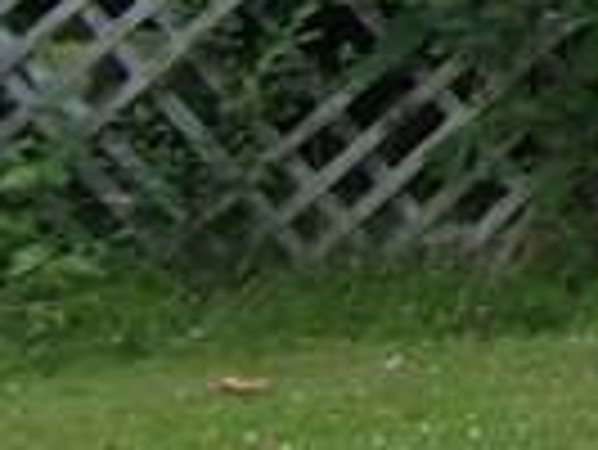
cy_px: -702
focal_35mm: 246
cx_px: 1790
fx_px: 4254
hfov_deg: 7.2
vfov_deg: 5.8
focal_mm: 5.7
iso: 80
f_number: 2.9
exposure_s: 1/160
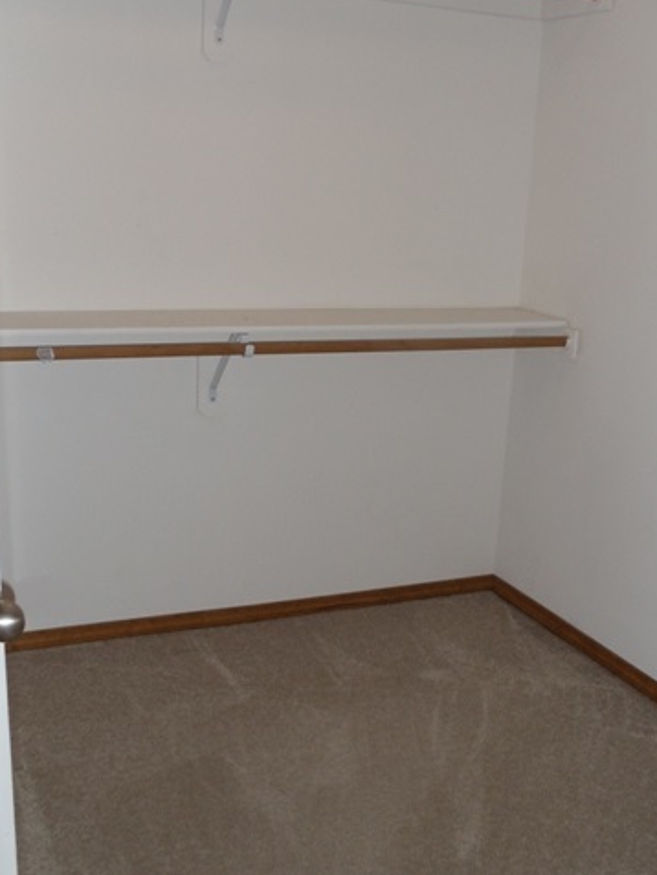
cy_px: 460
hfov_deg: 24.8
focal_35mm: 59
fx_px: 1492
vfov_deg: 32.7
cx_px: 345
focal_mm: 6
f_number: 3.5
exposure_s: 1/30
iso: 100
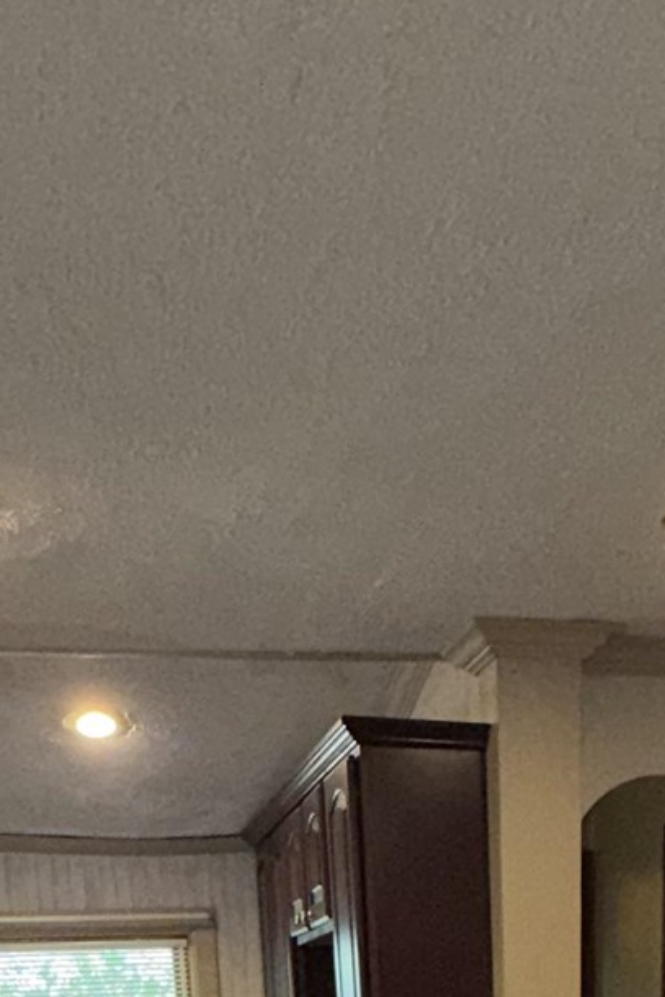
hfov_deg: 24.5
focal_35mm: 55
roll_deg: +1.0
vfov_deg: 26.7
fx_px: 1523
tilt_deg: -16.4
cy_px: 1469
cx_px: 441
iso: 100
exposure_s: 1/60
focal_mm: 2.22
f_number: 2.2
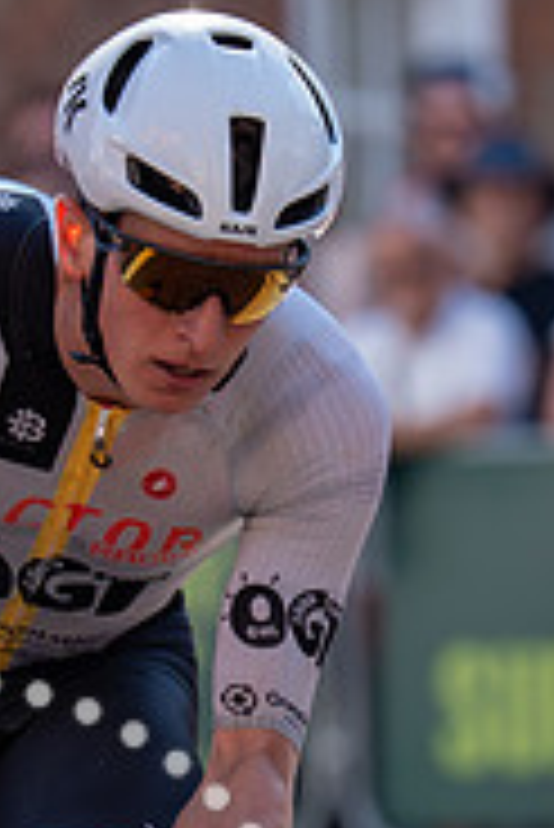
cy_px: 520
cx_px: 308
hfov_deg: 1.8
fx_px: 17809
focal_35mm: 773
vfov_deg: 2.7
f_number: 3.5
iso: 160
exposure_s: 1/1000
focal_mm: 178
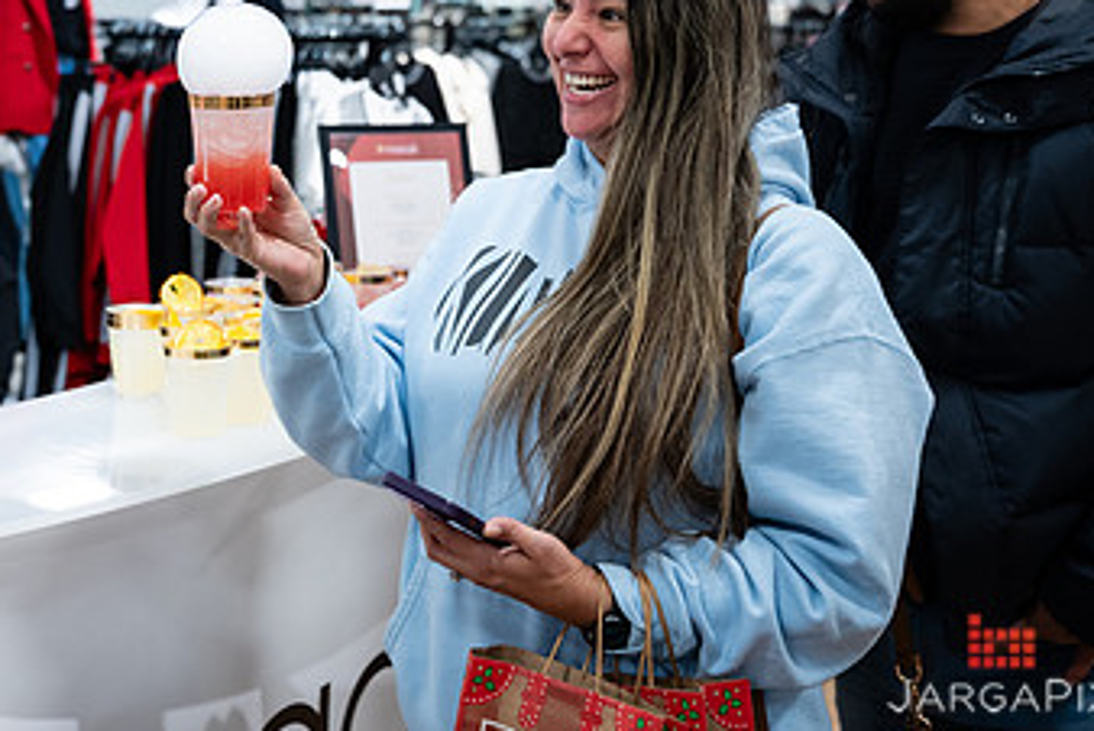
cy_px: 157
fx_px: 1794
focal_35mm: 59
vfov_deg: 22.8
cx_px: 259
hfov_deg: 33.2
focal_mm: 34
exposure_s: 1/100
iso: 1000
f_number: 3.2
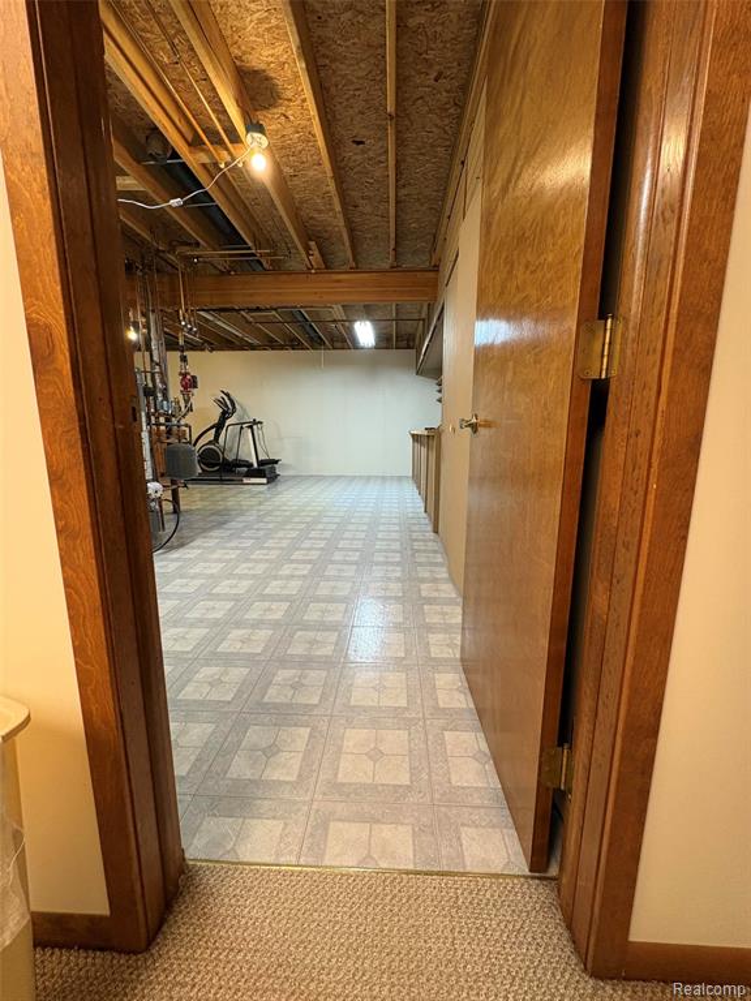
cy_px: 500
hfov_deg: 85.7
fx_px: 405
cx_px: 376
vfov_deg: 102.1
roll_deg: -0.4
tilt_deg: -9.8
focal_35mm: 14
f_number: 2.2
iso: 250
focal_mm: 2.22
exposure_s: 1/60
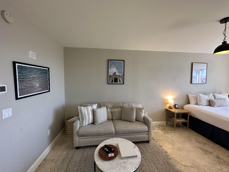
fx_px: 93
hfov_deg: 102.1
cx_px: 114
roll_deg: +1.5
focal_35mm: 14
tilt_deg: -1.5
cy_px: 86
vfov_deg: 85.7
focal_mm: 2.22
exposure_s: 1/120
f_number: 2.2
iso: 200
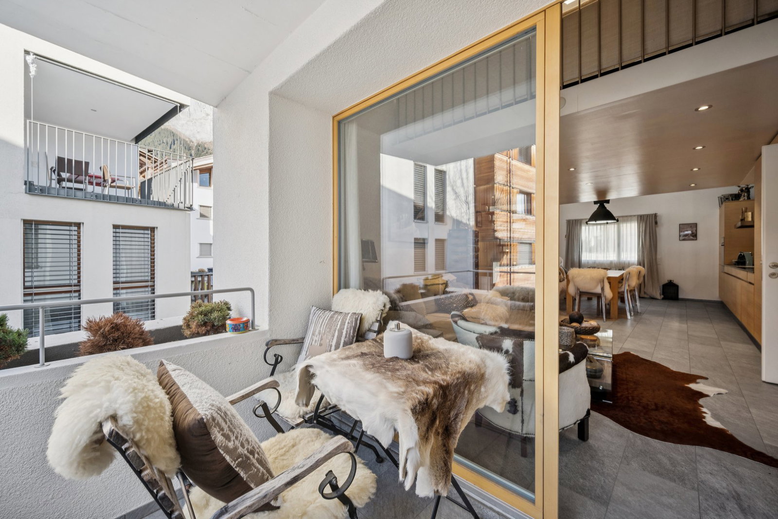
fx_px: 303
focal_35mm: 14
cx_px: 389
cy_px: 260
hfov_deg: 104.2
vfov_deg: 81.2
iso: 200
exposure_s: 1/20
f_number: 9
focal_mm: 14
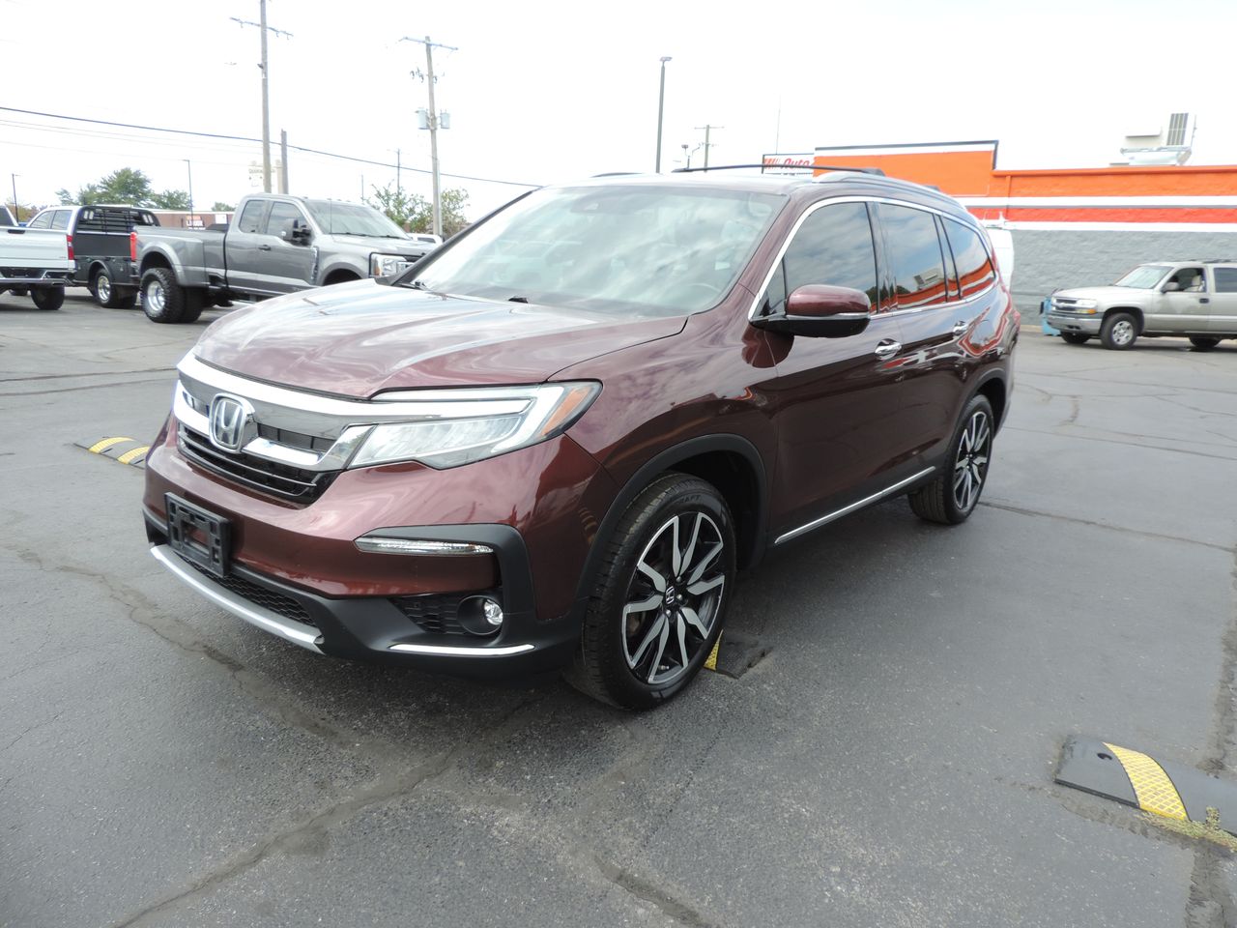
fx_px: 858
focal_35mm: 24
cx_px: 618
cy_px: 464
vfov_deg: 56.8
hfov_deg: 71.6
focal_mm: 4.3
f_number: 3
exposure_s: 1/320
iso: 80
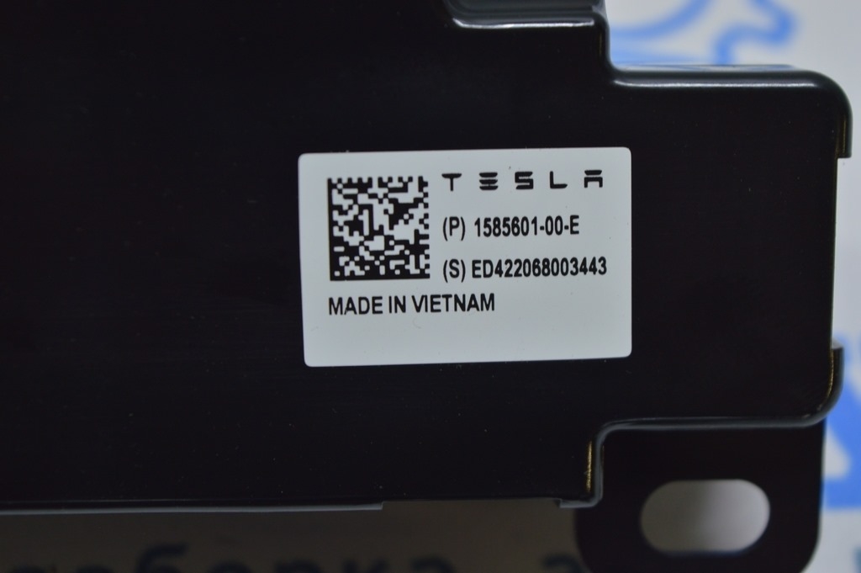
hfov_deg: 24.6
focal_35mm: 82
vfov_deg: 16.5
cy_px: 286
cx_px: 430
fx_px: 1971
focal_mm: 55
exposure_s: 1/50
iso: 400
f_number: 5.6
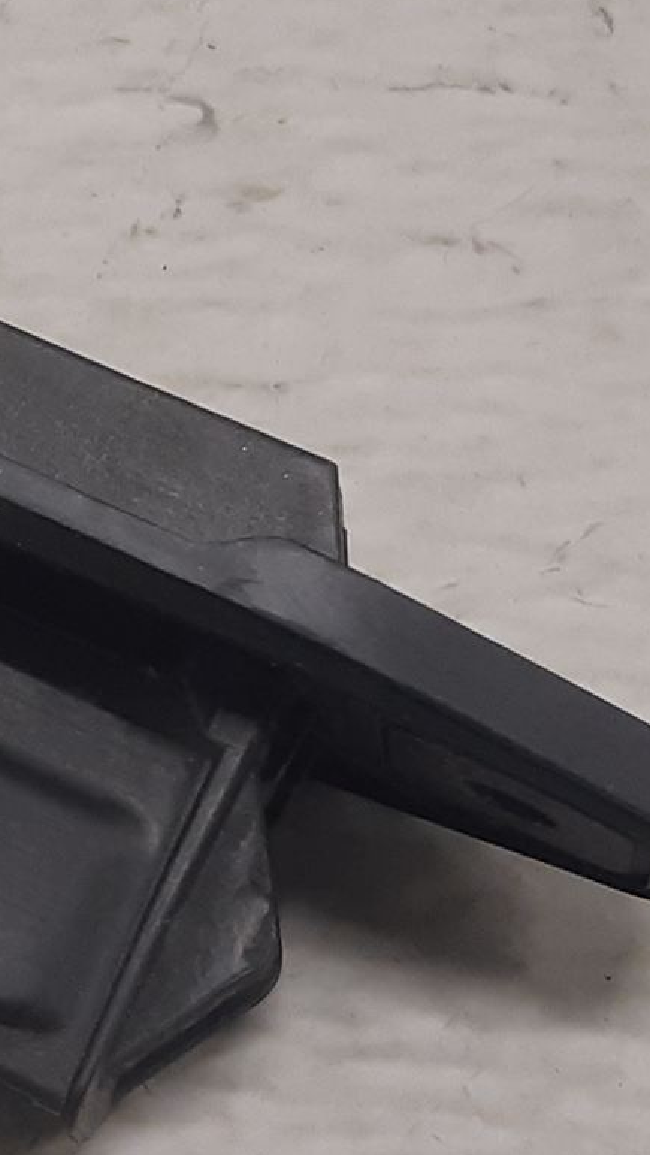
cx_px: -341
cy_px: 468
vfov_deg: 28.2
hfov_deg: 14.9
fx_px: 2297
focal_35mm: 75
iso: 125
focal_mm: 3.93
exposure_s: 1/50
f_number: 1.7
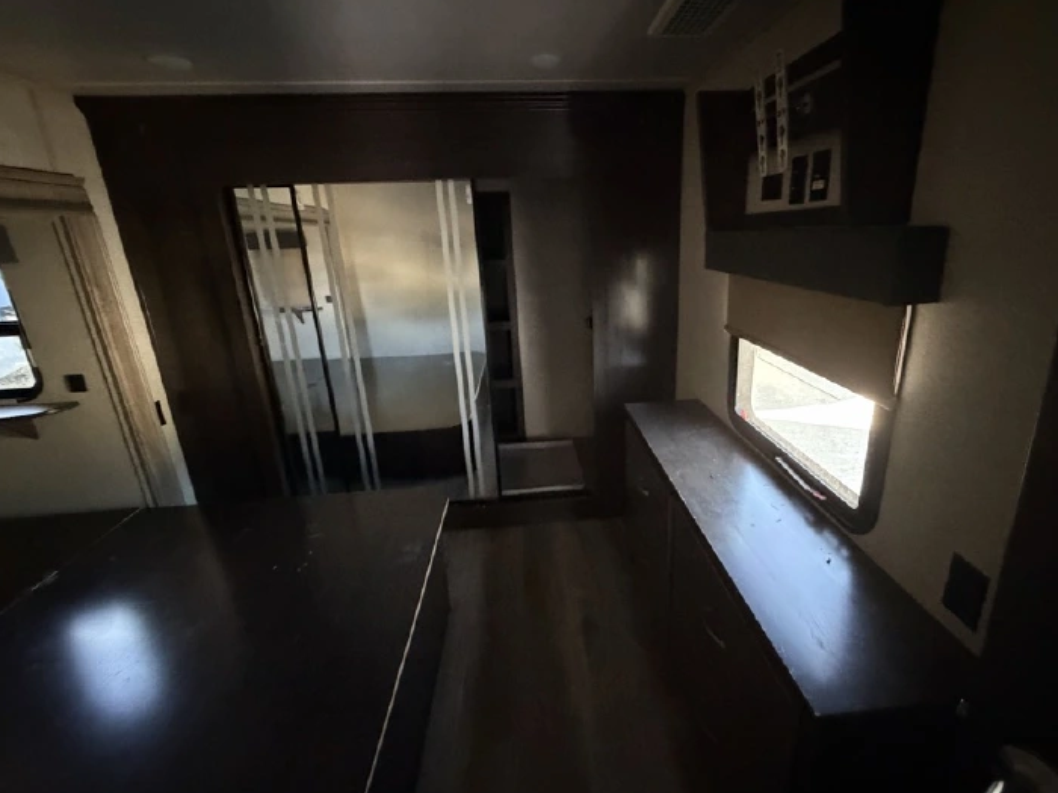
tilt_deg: -16.3
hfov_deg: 94.3
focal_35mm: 16
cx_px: 574
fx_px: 489
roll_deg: +0.9
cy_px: 375
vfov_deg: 78.0
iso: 1600
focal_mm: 2.22
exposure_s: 1/33
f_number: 2.2
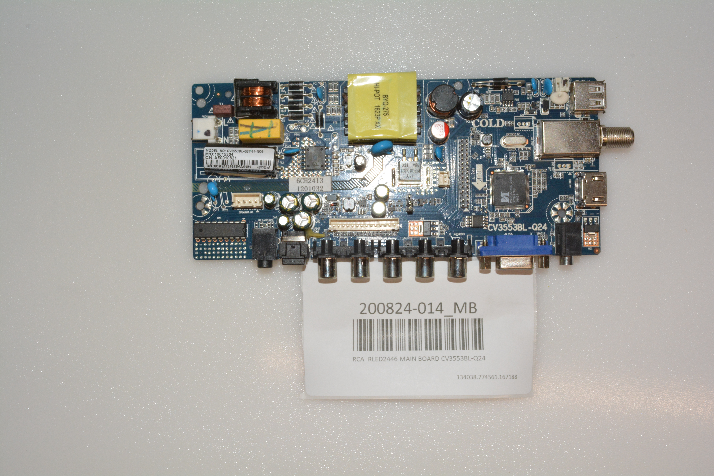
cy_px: 238
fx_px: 833
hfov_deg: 46.4
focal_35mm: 42
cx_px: 357
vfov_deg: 31.9
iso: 1250
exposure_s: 1/60
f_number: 29
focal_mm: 28
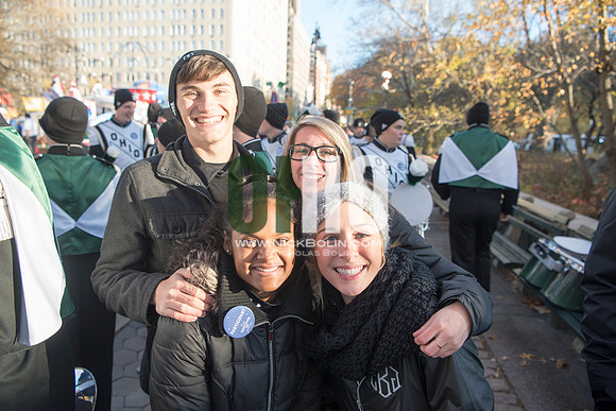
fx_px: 411
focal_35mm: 24
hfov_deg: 73.7
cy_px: 206
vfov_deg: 53.2
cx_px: 308
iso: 400
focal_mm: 24
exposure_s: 1/500
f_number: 4
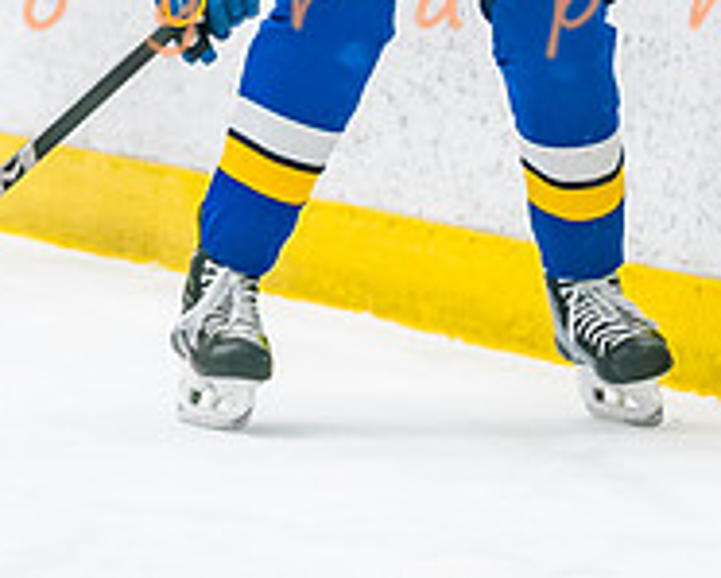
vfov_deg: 2.6
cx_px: 348
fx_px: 12618
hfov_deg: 3.3
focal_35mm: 591
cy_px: -126
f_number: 2.8
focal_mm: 100
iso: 2500
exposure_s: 1/640
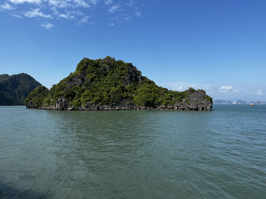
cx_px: 133
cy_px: 100
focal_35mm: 26
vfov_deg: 53.1
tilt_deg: +2.2
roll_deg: +0.5
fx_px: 200
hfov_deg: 67.3
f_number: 1.5
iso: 50
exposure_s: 1/4274
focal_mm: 5.7
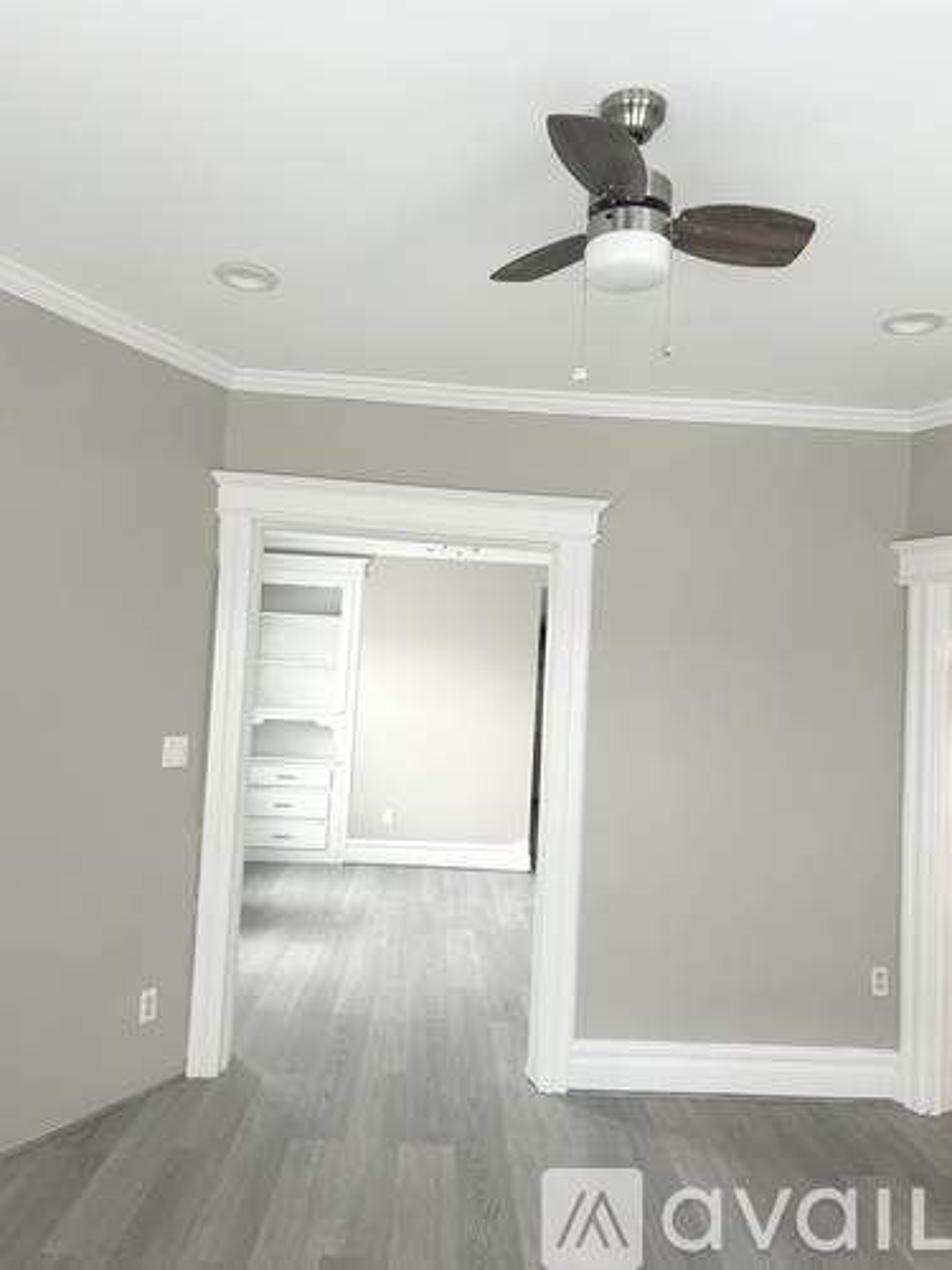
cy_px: 635
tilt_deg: +2.6
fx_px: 953
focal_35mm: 26
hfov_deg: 53.1
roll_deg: -3.8
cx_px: 476
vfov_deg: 67.3
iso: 125
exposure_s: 1/120
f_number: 1.5
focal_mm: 5.7
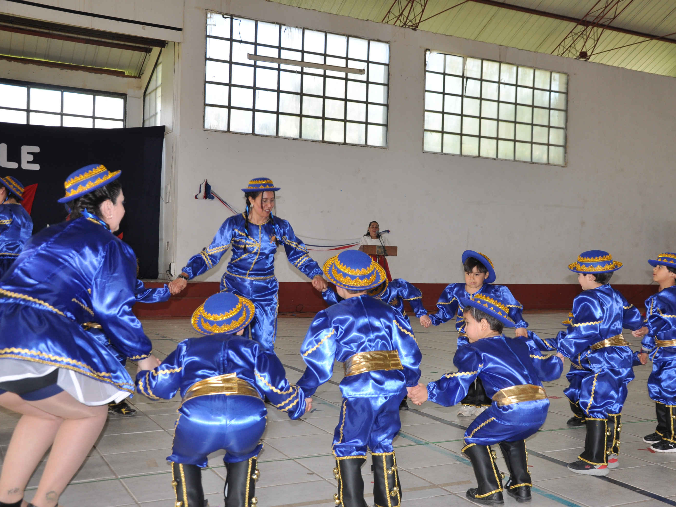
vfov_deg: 34.7
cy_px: 255
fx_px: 811
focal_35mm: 42
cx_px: 381
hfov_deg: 45.1
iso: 400
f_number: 4
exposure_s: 1/125
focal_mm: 25
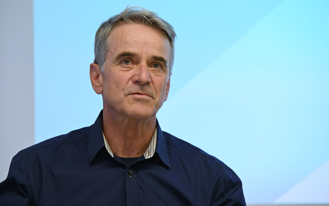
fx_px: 2125
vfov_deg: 5.5
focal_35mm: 237
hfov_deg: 8.9
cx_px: 140
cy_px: 85
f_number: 4.5
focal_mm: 200
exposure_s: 1/160
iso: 1600
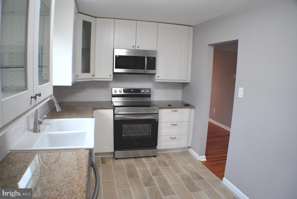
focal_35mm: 30
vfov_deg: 43.7
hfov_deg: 61.9
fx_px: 248
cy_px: 100
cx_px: 148
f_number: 3.8
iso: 400
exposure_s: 1/50
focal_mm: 20
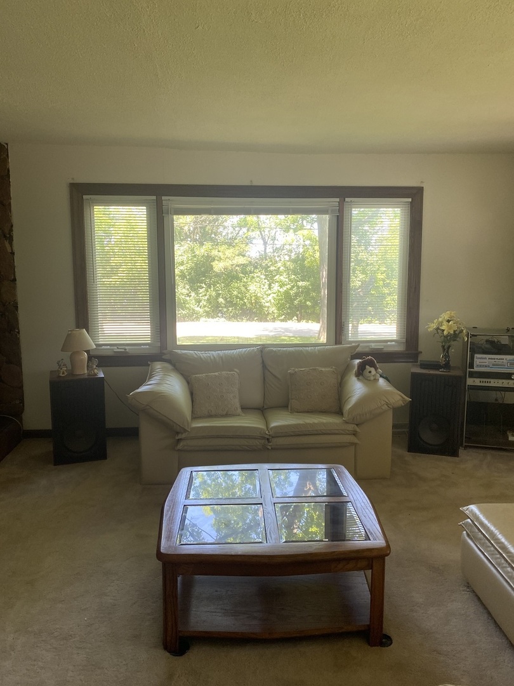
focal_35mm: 26
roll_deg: +0.1
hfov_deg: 53.1
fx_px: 515
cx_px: 257
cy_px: 343
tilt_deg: -5.5
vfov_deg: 67.3
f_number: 1.8
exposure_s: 1/107
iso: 125
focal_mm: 4.25
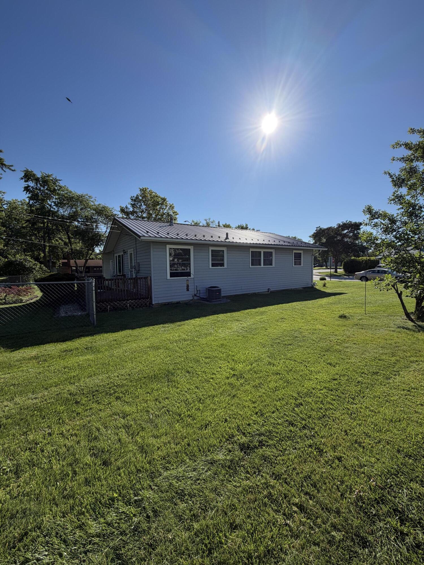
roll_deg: +1.8
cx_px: 212
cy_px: 282
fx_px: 229
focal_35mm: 14
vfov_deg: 102.1
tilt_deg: -2.9
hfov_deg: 85.7
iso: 25
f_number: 2.2
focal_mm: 2.22
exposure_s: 1/1167
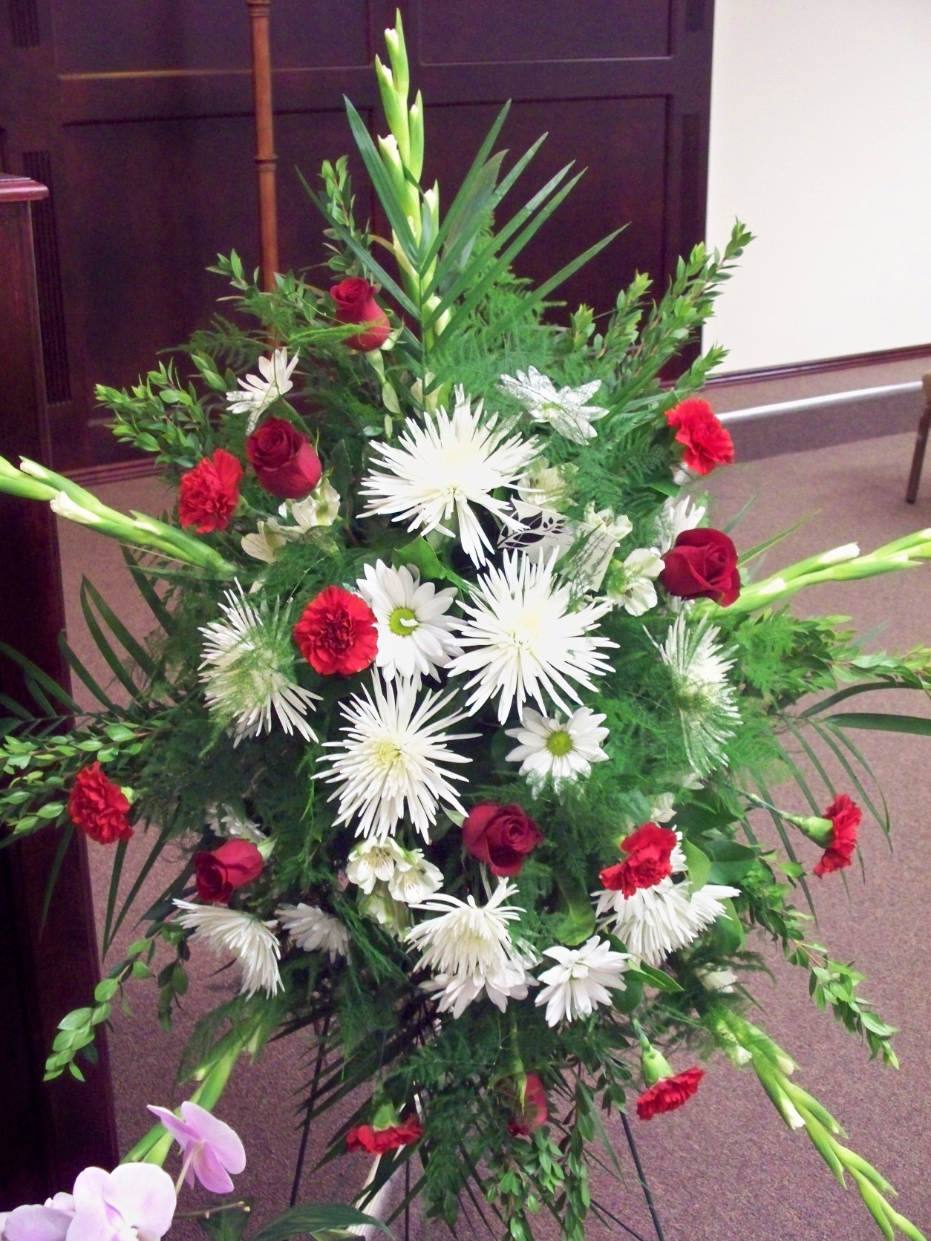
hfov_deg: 31.5
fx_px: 1650
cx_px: 466
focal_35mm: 46
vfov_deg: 41.2
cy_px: 620
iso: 1000
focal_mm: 9.86
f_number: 2.9
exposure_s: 1/30
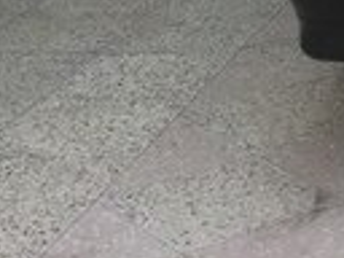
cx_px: 661
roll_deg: -0.5
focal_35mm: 149
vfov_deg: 9.5
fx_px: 1481
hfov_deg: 12.0
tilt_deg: -8.1
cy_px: -200
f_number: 2.2
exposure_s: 1/148
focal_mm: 4.15
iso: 32
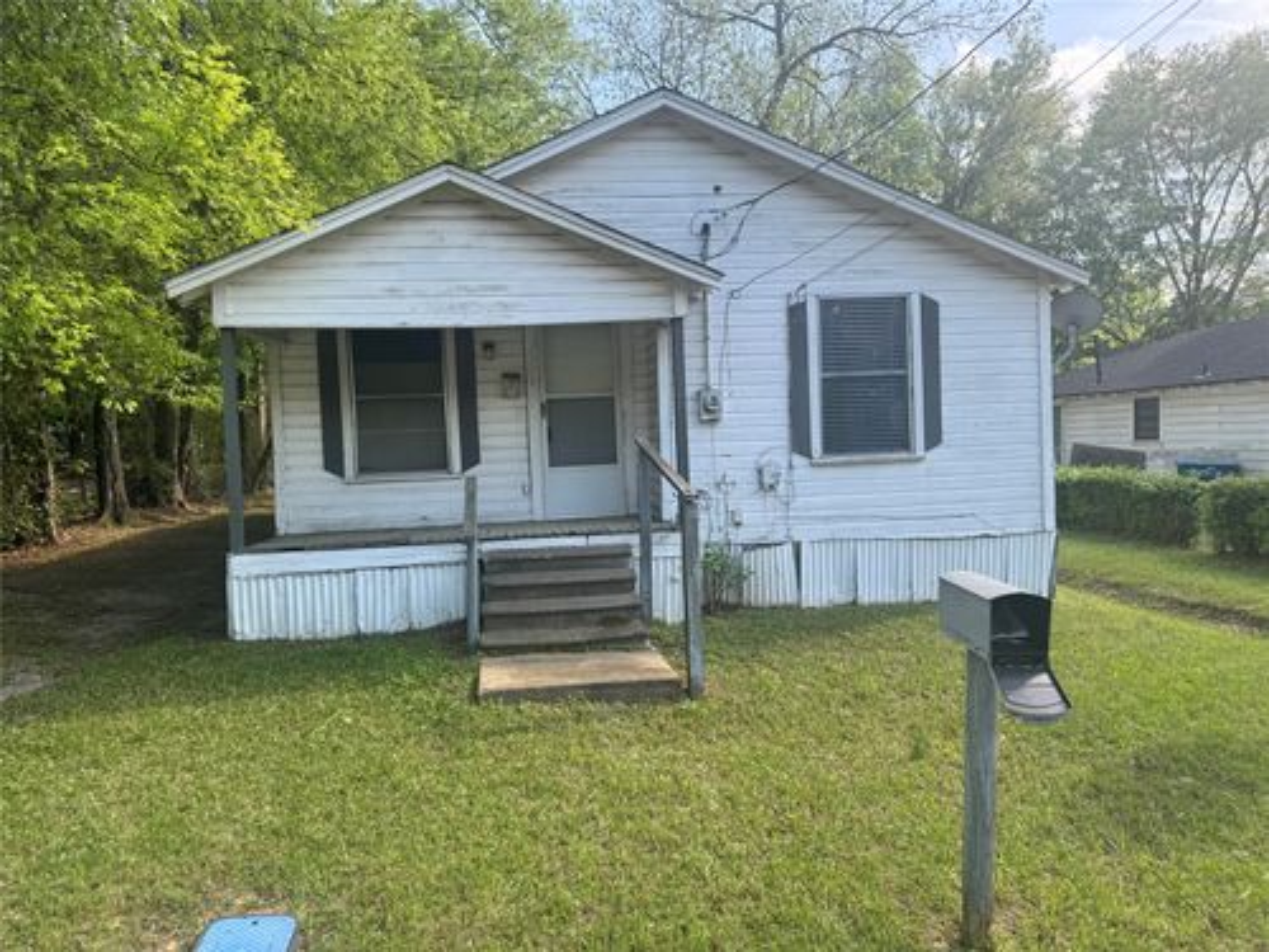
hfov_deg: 71.6
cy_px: 476
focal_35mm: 24
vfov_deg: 56.8
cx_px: 634
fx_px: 880
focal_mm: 6.76
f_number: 1.78
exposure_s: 1/888
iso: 80
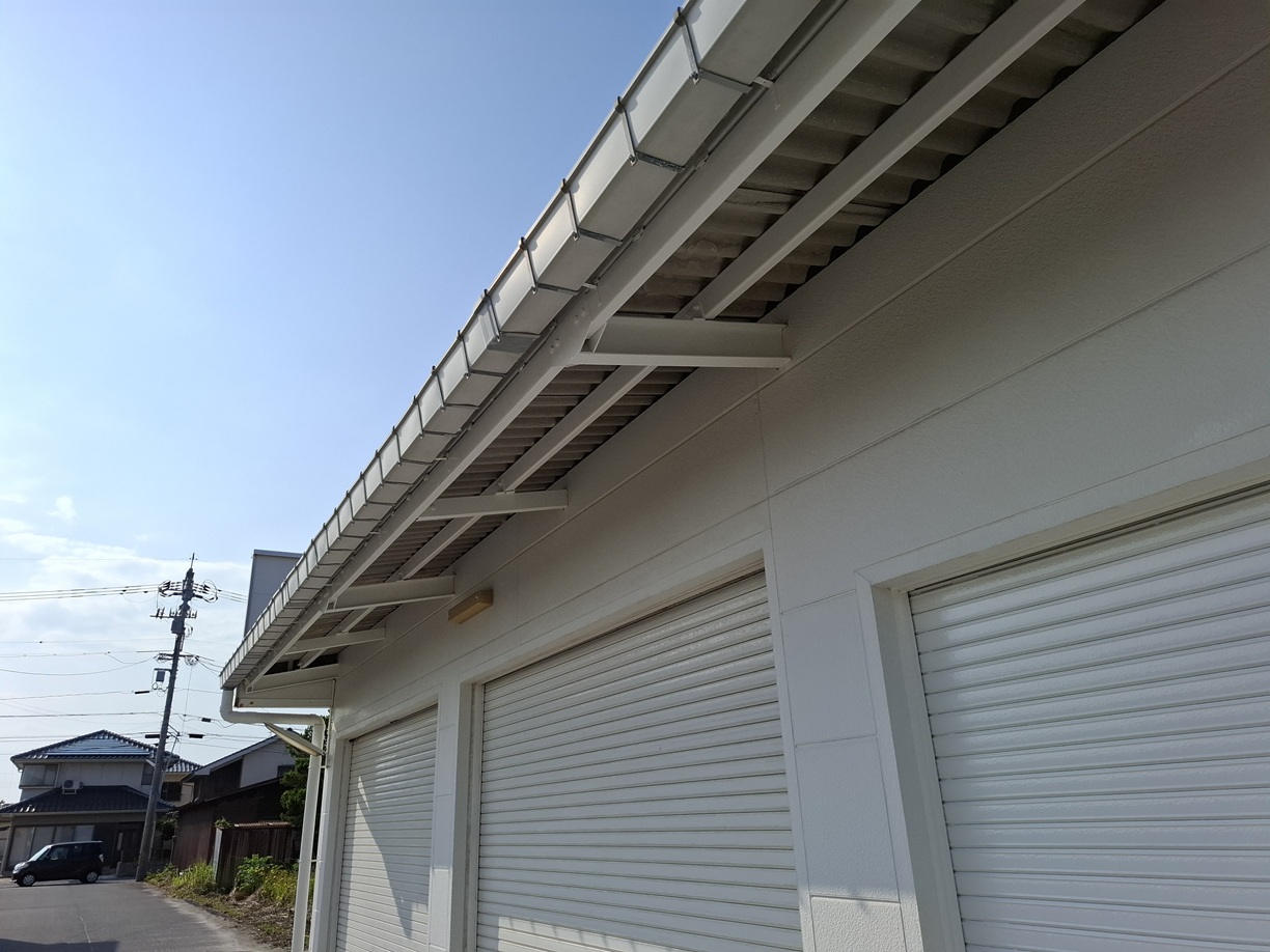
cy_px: 476
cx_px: 635
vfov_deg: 58.9
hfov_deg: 73.9
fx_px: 844
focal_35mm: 23
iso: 50
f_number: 1.8
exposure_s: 1/5208
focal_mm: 5.54
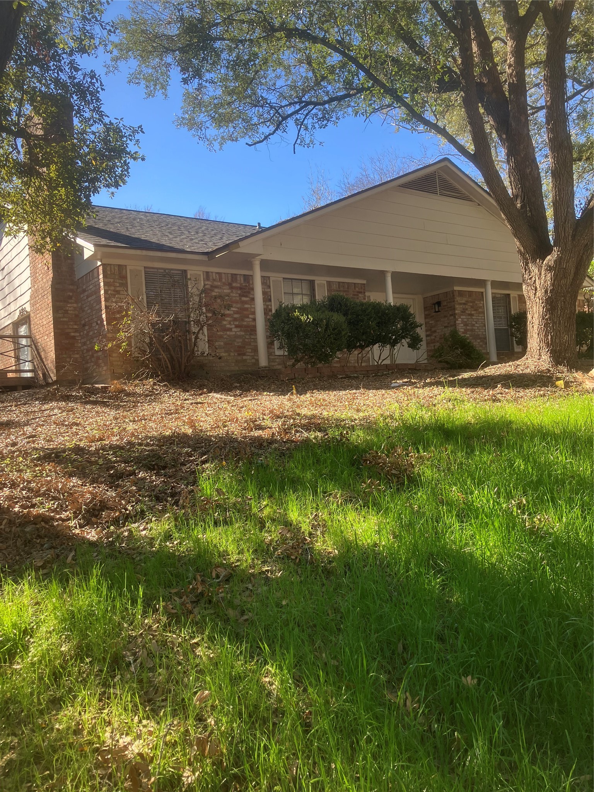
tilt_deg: +1.7
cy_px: 396
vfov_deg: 63.4
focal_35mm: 28
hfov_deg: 49.7
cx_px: 297
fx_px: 641
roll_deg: +5.2
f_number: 1.8
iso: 25
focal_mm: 3.99
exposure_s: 1/270
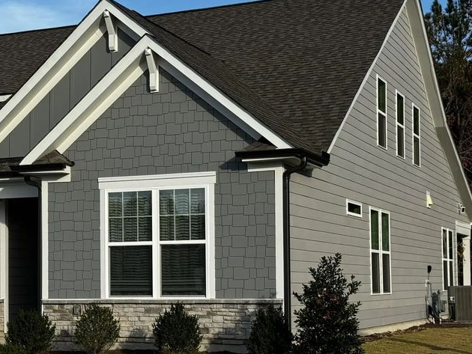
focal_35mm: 78
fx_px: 1064
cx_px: 105
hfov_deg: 24.7
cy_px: 239
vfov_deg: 18.8
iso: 64
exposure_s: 1/2717
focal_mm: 6.86
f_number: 1.78
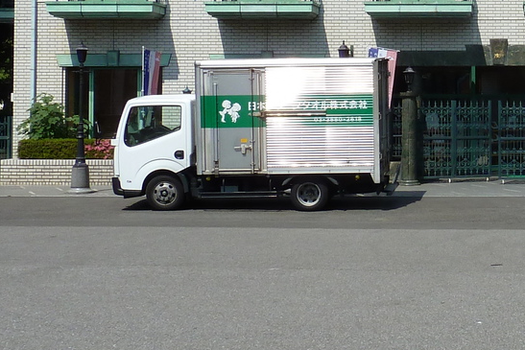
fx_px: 1109
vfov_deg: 17.8
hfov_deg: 25.3
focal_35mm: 76
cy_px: 70
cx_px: 531
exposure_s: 1/400
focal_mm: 4.1
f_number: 5
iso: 80
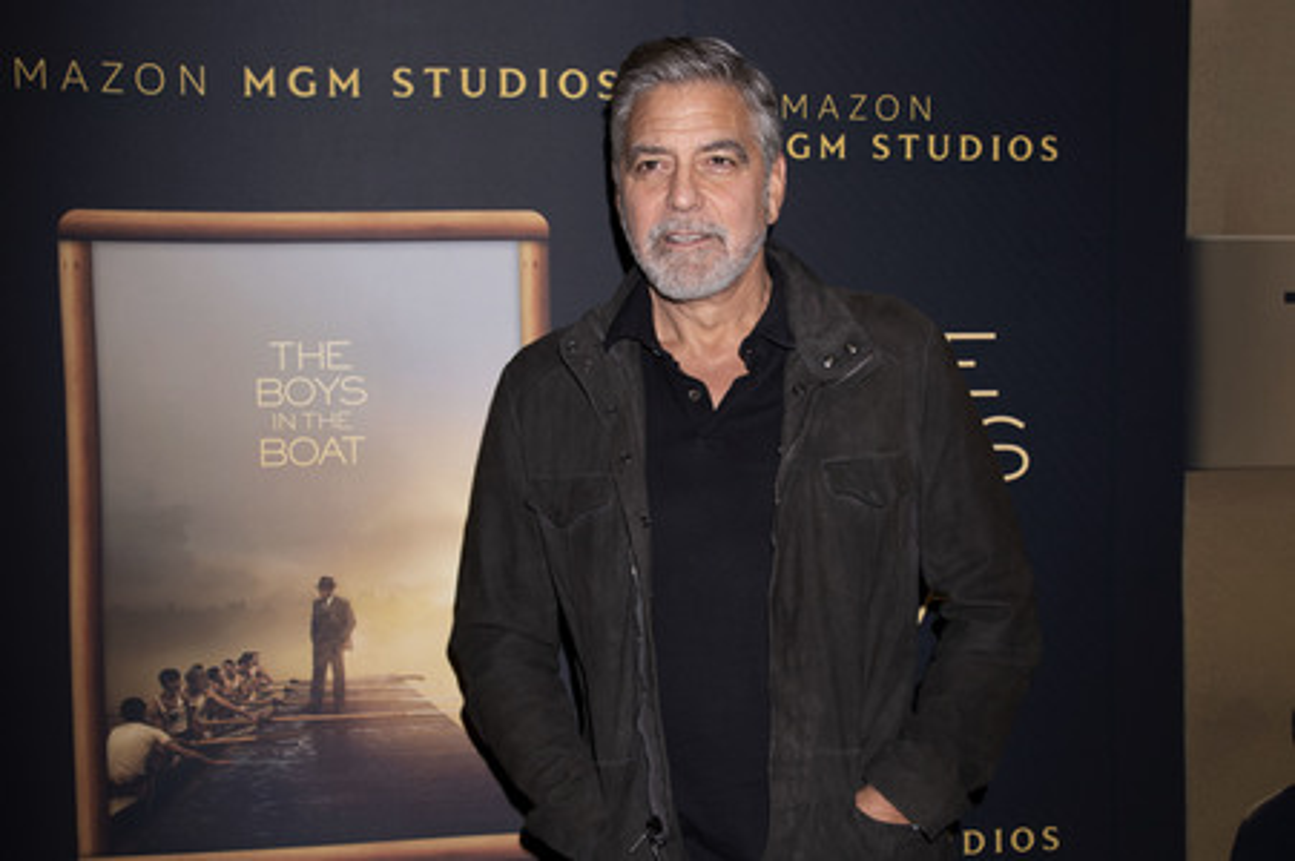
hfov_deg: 54.5
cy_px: 430
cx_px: 648
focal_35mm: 35
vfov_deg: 37.8
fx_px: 1258
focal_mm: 35
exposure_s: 1/200
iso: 400
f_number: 7.1
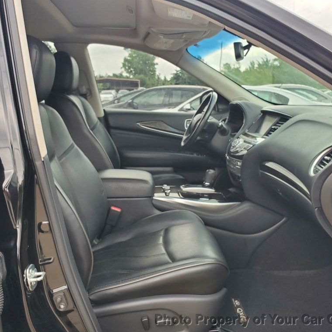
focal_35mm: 31
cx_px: 182
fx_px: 336
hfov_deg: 52.5
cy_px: 167
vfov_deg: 52.5
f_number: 2.4
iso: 64
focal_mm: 4.3
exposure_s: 1/110
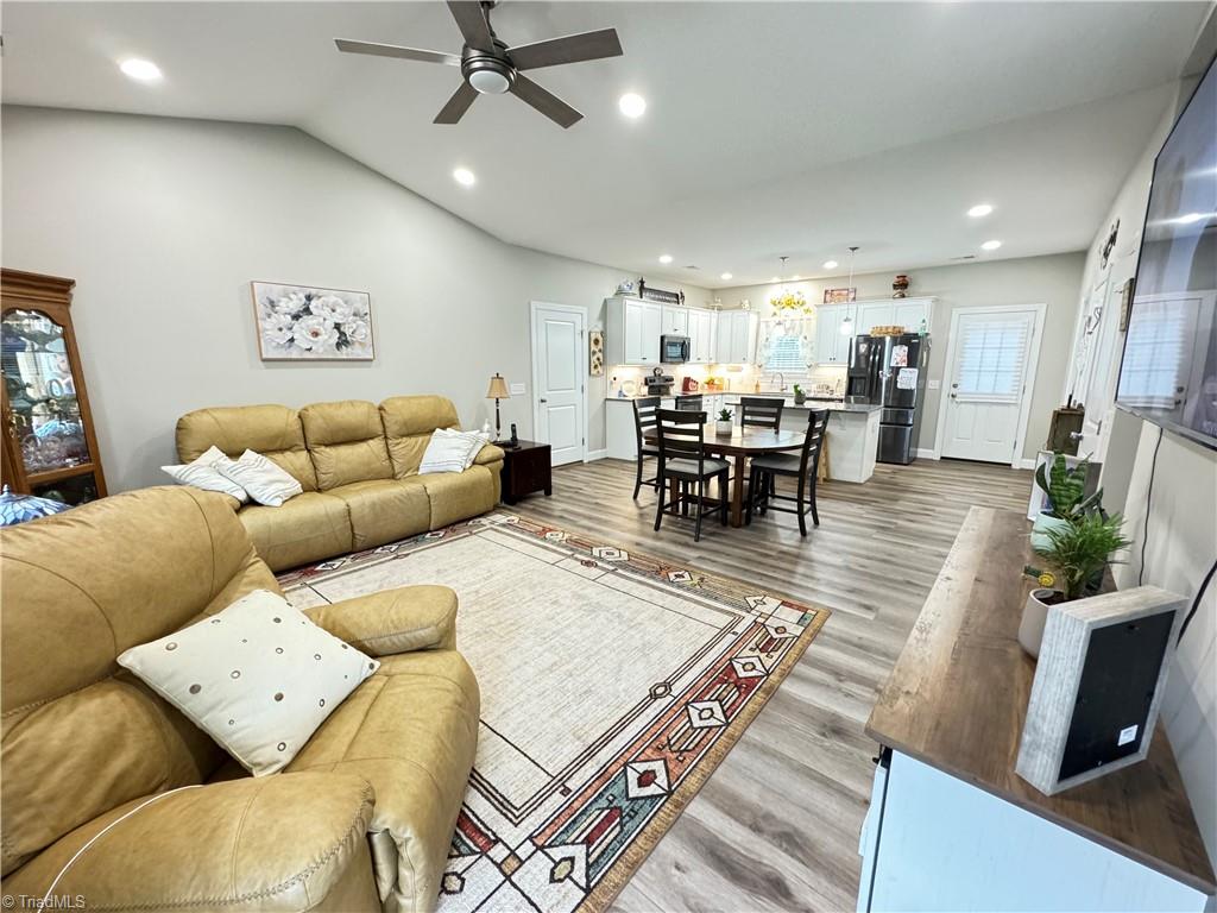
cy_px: 456
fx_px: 492
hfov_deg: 102.1
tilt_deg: -11.4
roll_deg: +0.3
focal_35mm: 14
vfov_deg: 85.7
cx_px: 608
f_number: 2.2
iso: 640
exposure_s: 1/60
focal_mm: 2.22
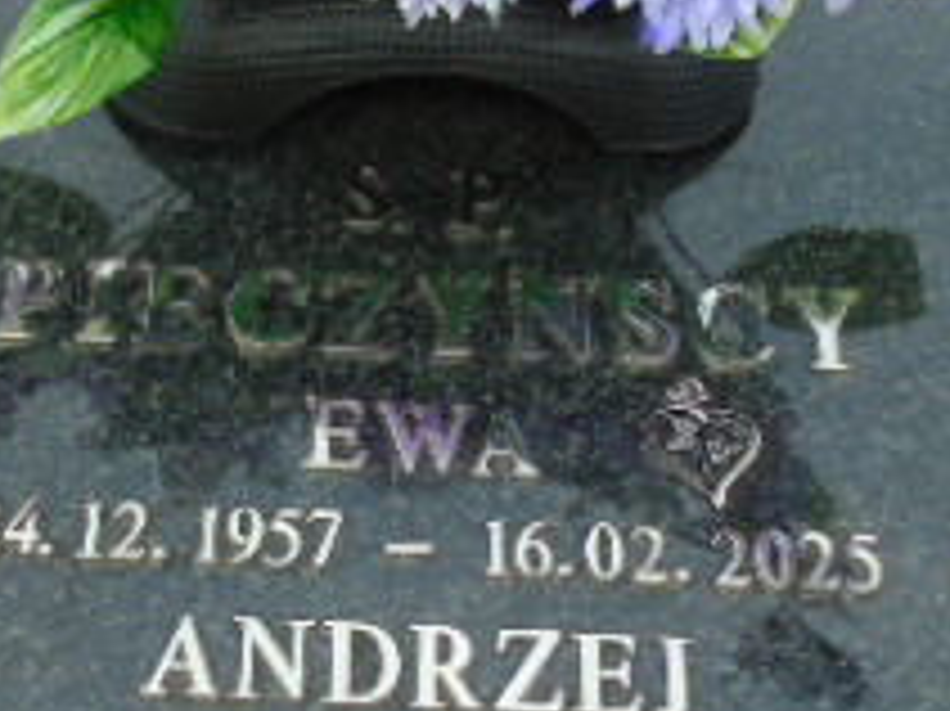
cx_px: 234
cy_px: 522
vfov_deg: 19.2
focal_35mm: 76
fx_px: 2085
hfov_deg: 25.4
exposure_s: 1/500
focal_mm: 4.4
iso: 80
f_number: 3.4
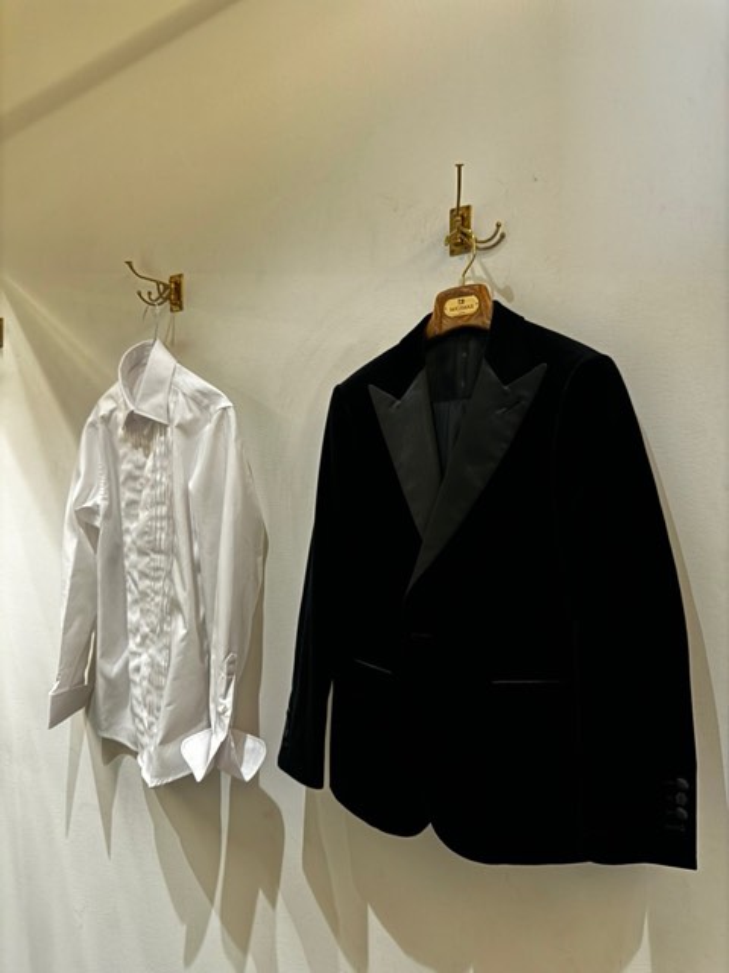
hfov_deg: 56.8
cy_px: 486
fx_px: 674
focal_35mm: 24
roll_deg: -0.2
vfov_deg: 71.6
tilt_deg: +0.9
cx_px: 364
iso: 800
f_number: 1.78
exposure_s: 1/40
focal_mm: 6.76
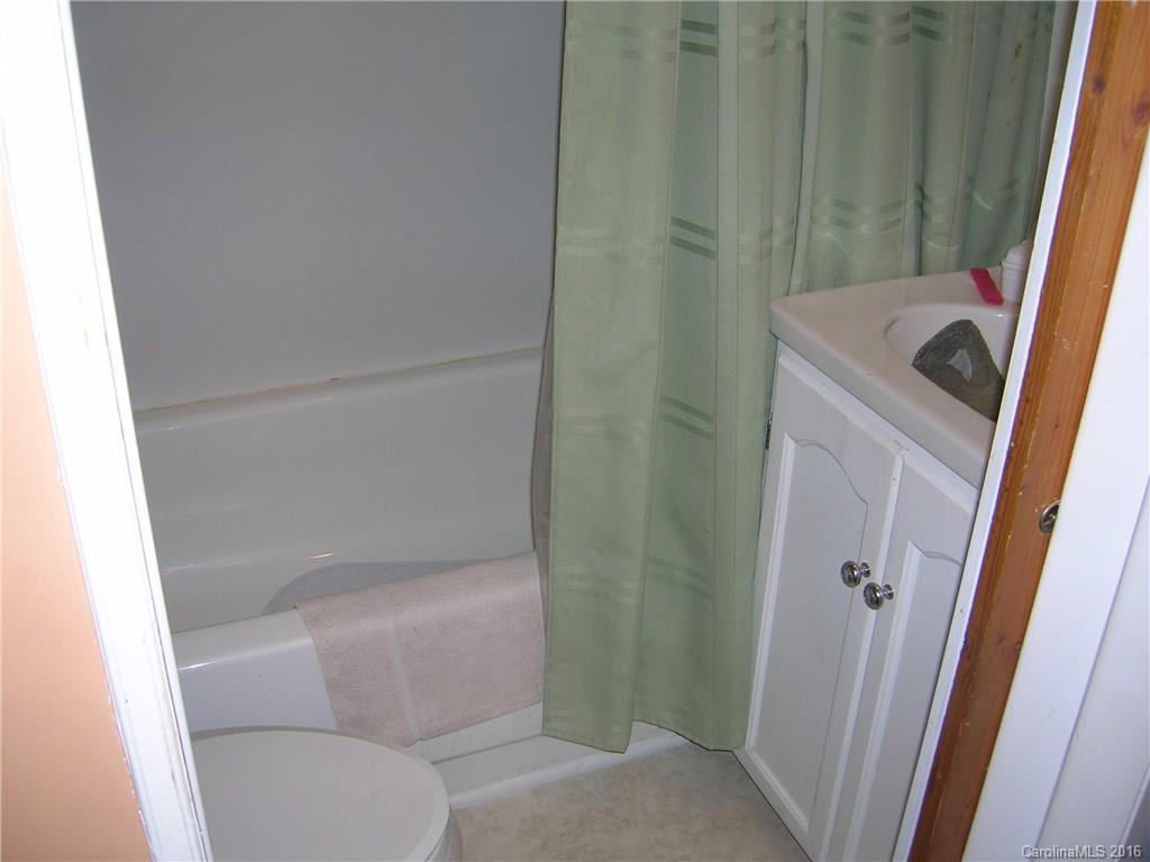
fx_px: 1130
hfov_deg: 54.0
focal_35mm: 34
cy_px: 431
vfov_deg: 41.8
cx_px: 575
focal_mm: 5.7
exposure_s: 1/60.1
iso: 50
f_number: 2.9
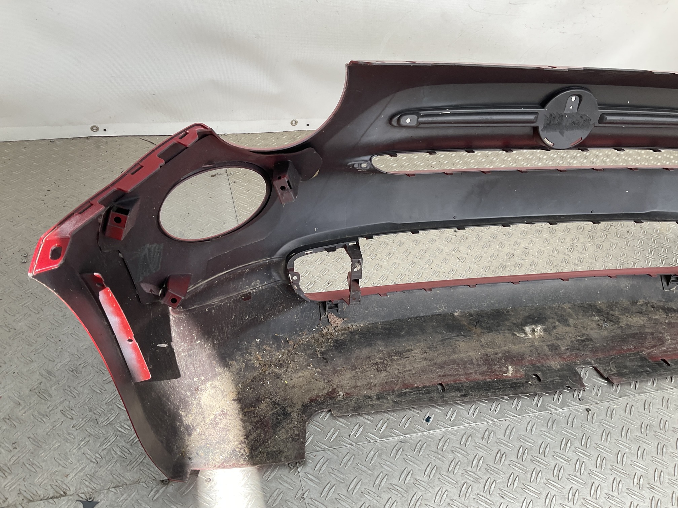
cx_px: 339
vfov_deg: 48.2
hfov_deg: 61.7
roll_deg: -9.0
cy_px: 254
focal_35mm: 29
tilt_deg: -38.4
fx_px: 568
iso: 20
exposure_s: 1/100
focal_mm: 3
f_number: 1.8
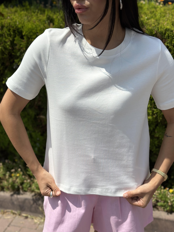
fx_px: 322
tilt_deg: -23.4
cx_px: 87
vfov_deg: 39.7
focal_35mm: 48
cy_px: 116
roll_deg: -0.2
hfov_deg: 30.3
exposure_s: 1/12048
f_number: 1.78
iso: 100
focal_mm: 6.86
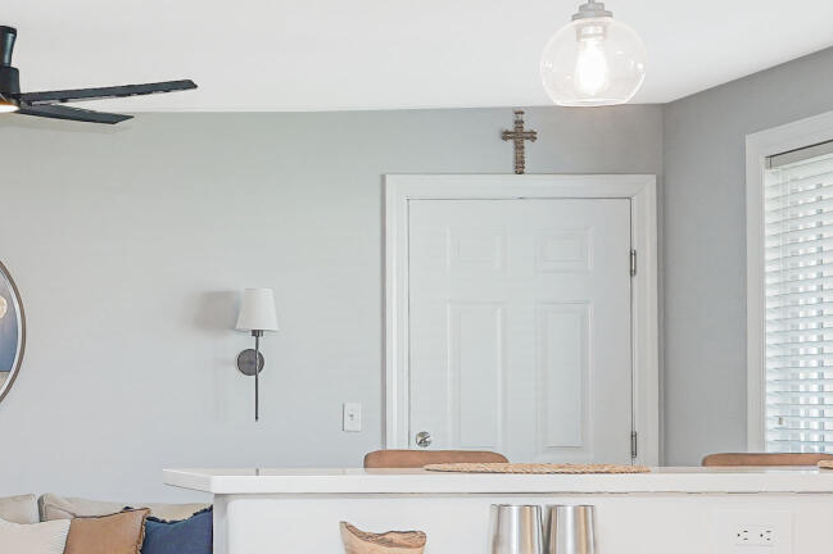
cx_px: -243
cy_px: 359
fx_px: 1765
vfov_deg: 17.8
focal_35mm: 76
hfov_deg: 23.5
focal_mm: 16.5
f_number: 4
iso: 50
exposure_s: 1/15
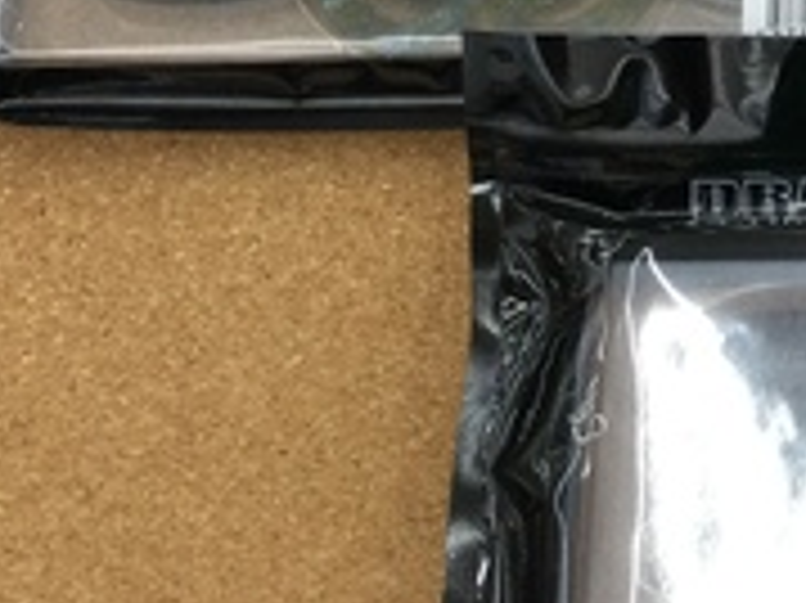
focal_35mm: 104
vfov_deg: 13.9
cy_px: -54
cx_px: 1094
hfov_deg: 17.5
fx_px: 2420
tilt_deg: -67.0
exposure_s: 1/33
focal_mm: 3.3
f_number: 2.4
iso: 32
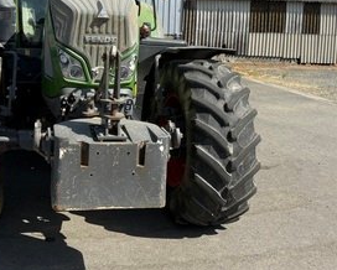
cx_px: 113
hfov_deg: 42.3
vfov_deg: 34.1
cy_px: 61
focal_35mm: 43
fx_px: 429
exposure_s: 1/4405
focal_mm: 6.76
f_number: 1.78
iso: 80
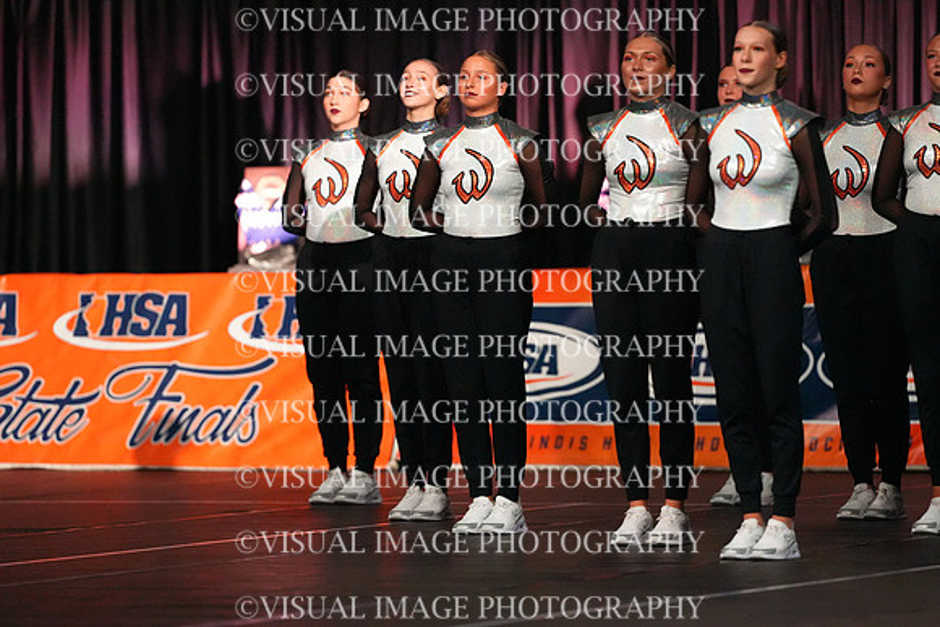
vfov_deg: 4.6
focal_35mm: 300
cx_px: 470
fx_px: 7835
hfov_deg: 6.9
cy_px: 314
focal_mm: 300
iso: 16000
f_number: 3.5
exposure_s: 1/1250
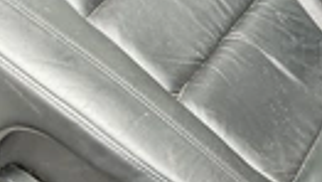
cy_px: -111
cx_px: 324
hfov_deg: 22.0
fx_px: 795
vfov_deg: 12.3
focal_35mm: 93
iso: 80
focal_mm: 3
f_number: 1.8
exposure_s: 1/60
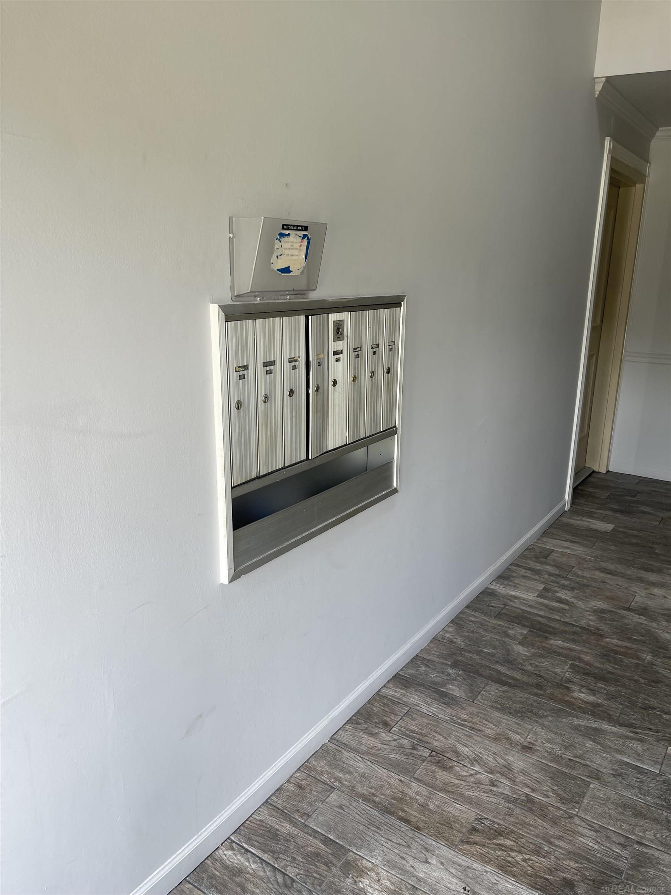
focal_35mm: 25
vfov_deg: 69.4
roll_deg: -0.4
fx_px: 646
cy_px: 448
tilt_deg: -14.7
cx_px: 336
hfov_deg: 54.9
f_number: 1.6
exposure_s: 1/121
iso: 40
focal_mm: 5.1
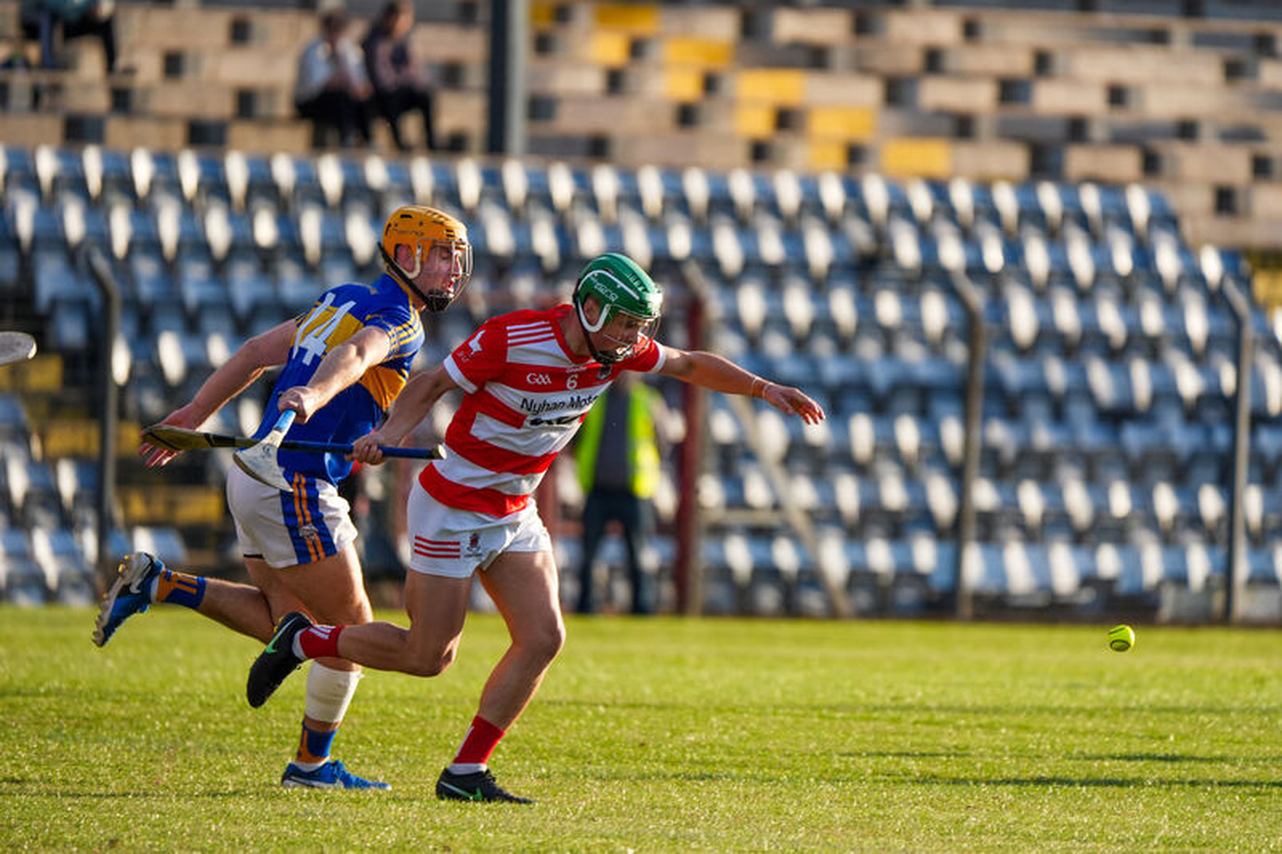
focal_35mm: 600
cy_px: 427
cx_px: 641
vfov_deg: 2.3
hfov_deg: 3.4
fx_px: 21361
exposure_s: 1/1000
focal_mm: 600
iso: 800
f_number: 6.3
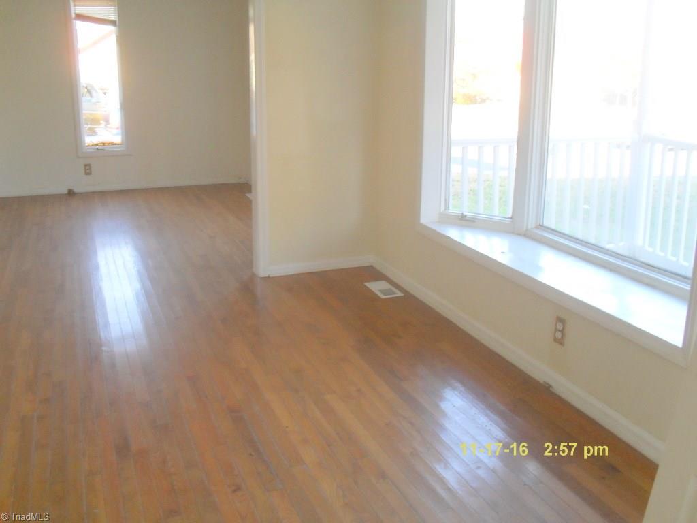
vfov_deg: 40.7
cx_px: 348
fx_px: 705
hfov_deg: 52.6
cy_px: 262
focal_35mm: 35
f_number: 3.2
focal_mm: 6.3
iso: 120
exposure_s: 1/45
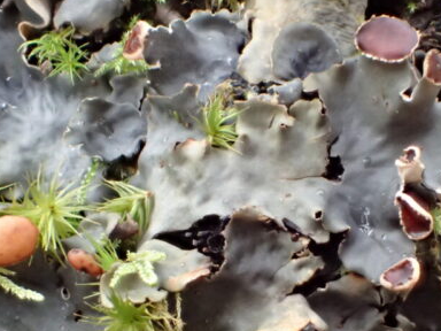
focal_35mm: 50
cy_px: 252
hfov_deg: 37.8
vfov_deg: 28.6
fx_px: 637
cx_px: 288
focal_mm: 5.5
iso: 800
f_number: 3.2
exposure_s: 1/100
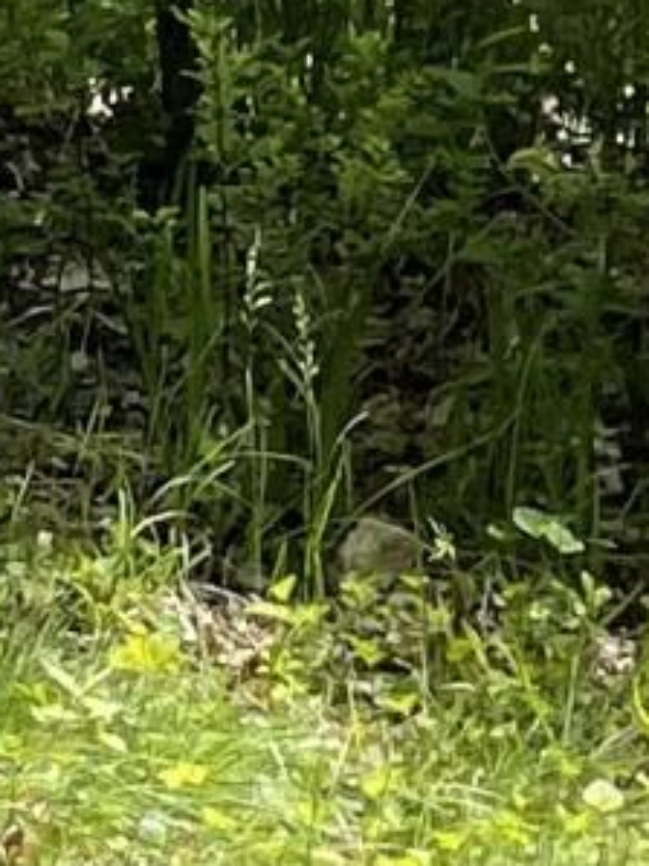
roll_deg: +1.4
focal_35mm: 261
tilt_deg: +5.6
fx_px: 6529
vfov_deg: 7.0
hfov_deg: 5.0
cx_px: -2046
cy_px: -1457
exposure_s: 1/1014
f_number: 1.6
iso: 32
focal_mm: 4.2
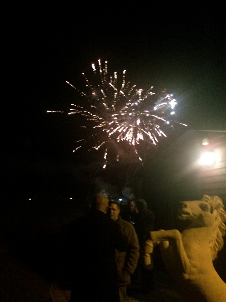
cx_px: 113
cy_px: 151
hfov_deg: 48.2
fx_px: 252
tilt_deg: +12.5
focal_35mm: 29
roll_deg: +0.2
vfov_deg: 61.7
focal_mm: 4.15
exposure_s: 1/17
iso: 500
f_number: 2.2
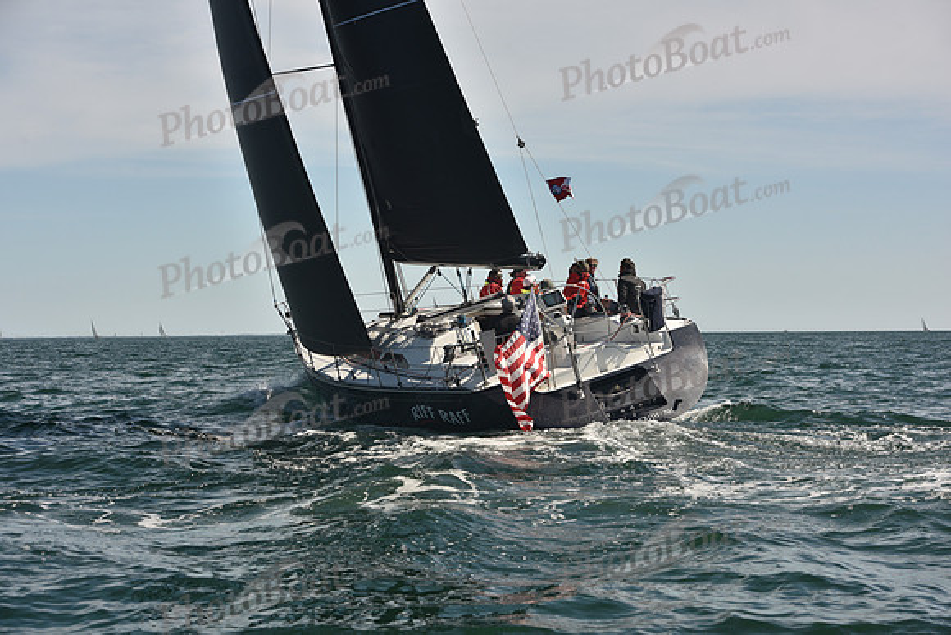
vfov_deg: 19.5
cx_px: 476
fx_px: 1850
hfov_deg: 28.8
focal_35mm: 70
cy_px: 318
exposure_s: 1/640
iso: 250
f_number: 7.1
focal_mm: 70
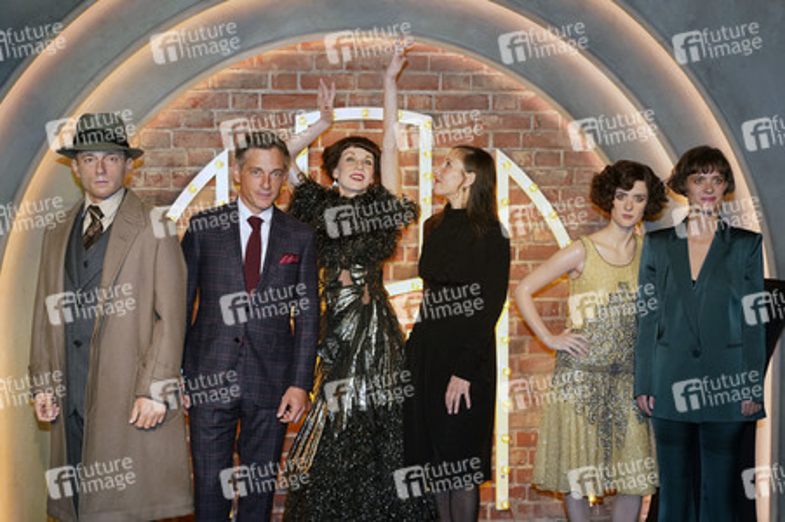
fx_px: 1002
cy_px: 261
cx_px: 392
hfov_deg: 42.8
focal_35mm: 46
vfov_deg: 29.2
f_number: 4
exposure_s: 1/100
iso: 2000
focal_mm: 46
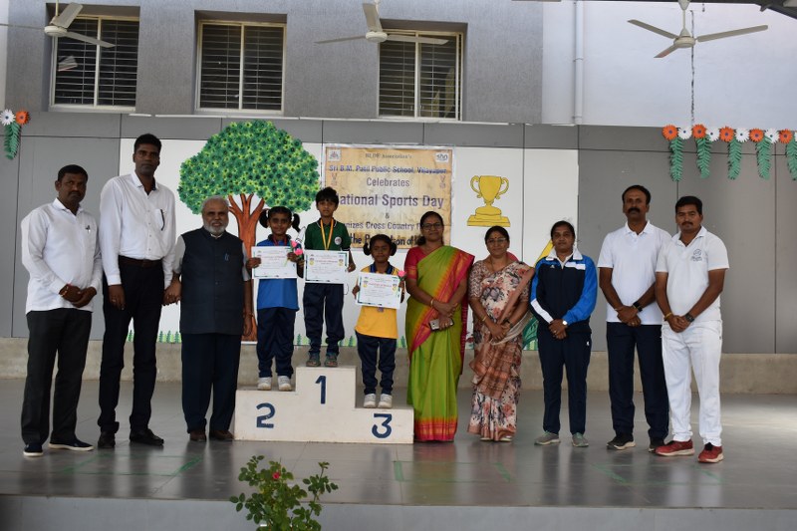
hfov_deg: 47.9
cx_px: 398
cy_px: 266
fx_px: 896
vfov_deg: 33.0
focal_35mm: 40
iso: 360
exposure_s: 1/250
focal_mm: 27
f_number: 5.6
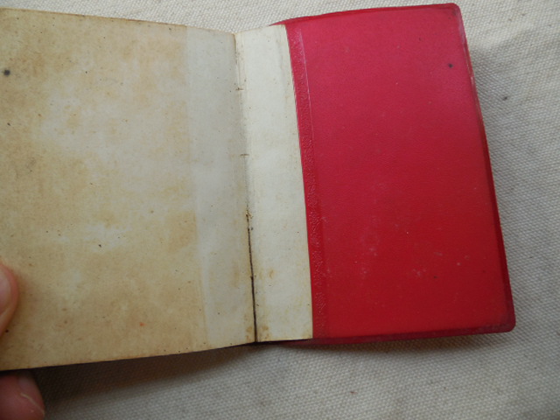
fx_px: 485
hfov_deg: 60.0
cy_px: 210
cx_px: 280
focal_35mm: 30
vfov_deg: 46.8
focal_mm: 5.3
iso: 180
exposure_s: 1/250
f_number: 3.2
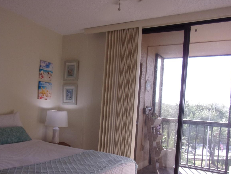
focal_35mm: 33
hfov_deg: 54.9
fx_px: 220
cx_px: 90
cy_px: 105
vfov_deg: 42.7
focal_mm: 4.3
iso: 80
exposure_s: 1/70
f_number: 3.3
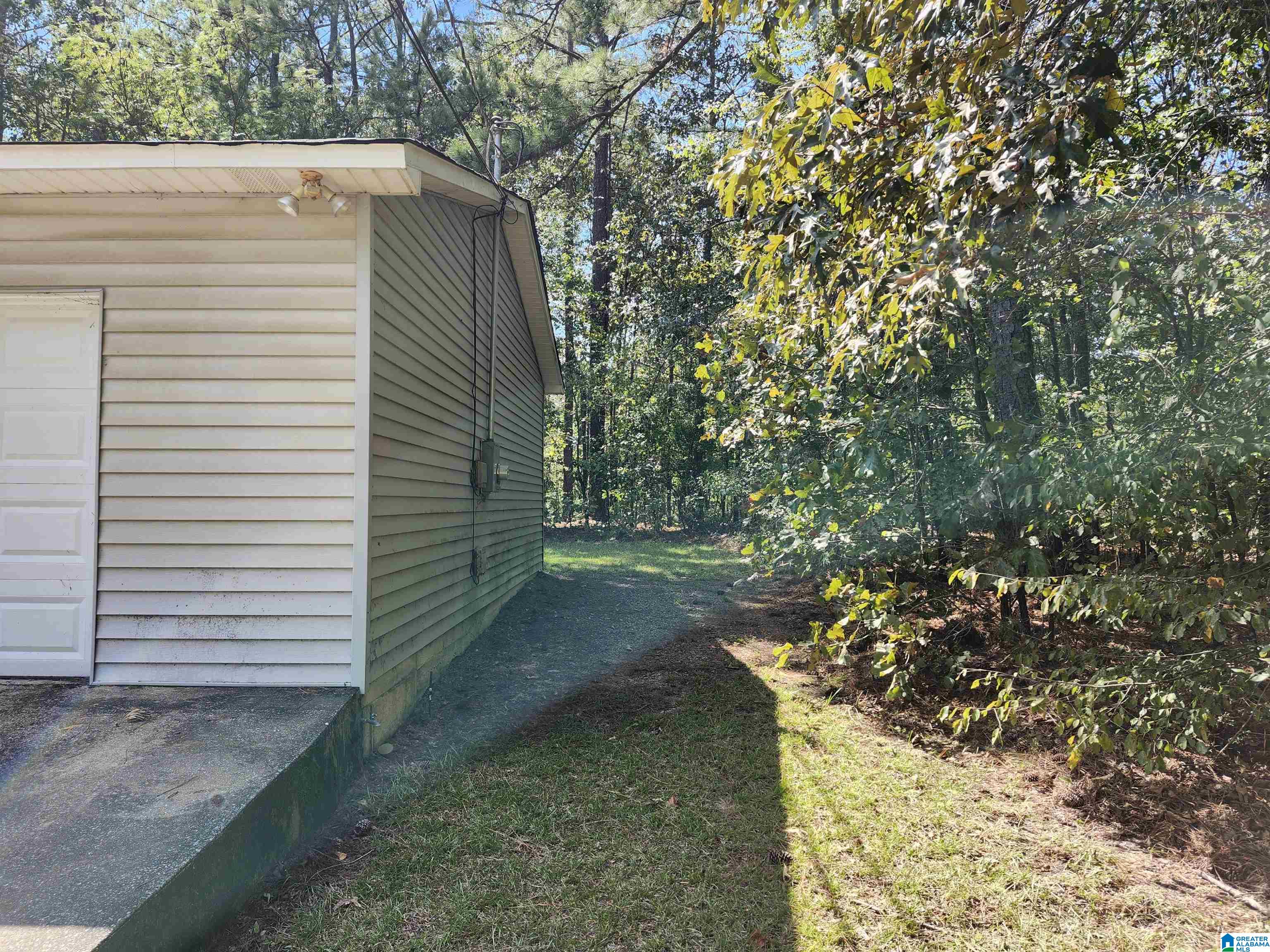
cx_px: 635
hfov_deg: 73.9
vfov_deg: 58.9
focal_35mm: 23
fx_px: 844
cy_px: 476
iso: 25
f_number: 1.8
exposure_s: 1/302
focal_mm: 5.54
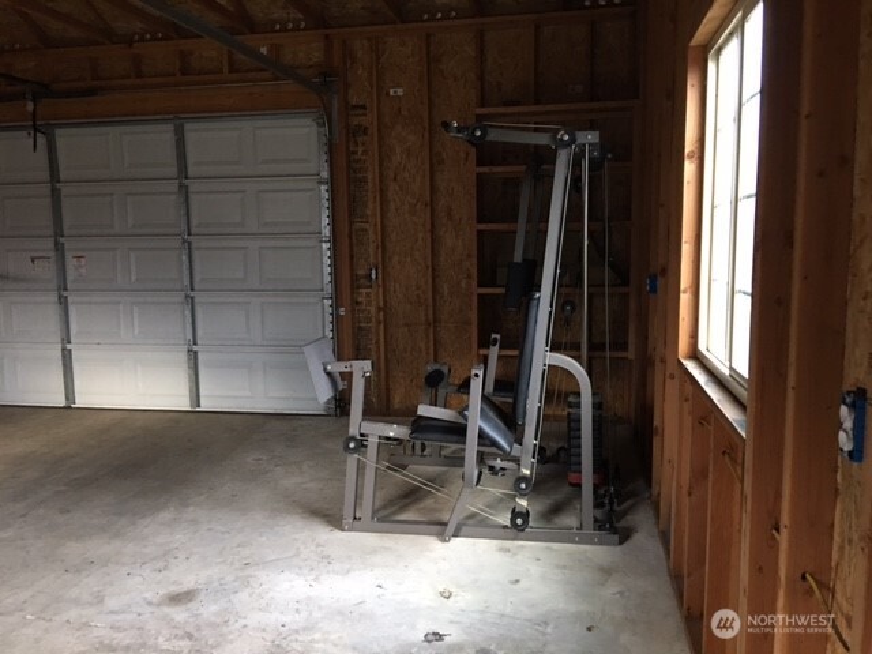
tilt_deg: -5.2
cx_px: 436
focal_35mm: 29
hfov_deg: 61.7
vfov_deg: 48.2
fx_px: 731
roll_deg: +0.4
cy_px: 327
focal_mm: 4.15
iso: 100
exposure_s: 1/10
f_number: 2.2
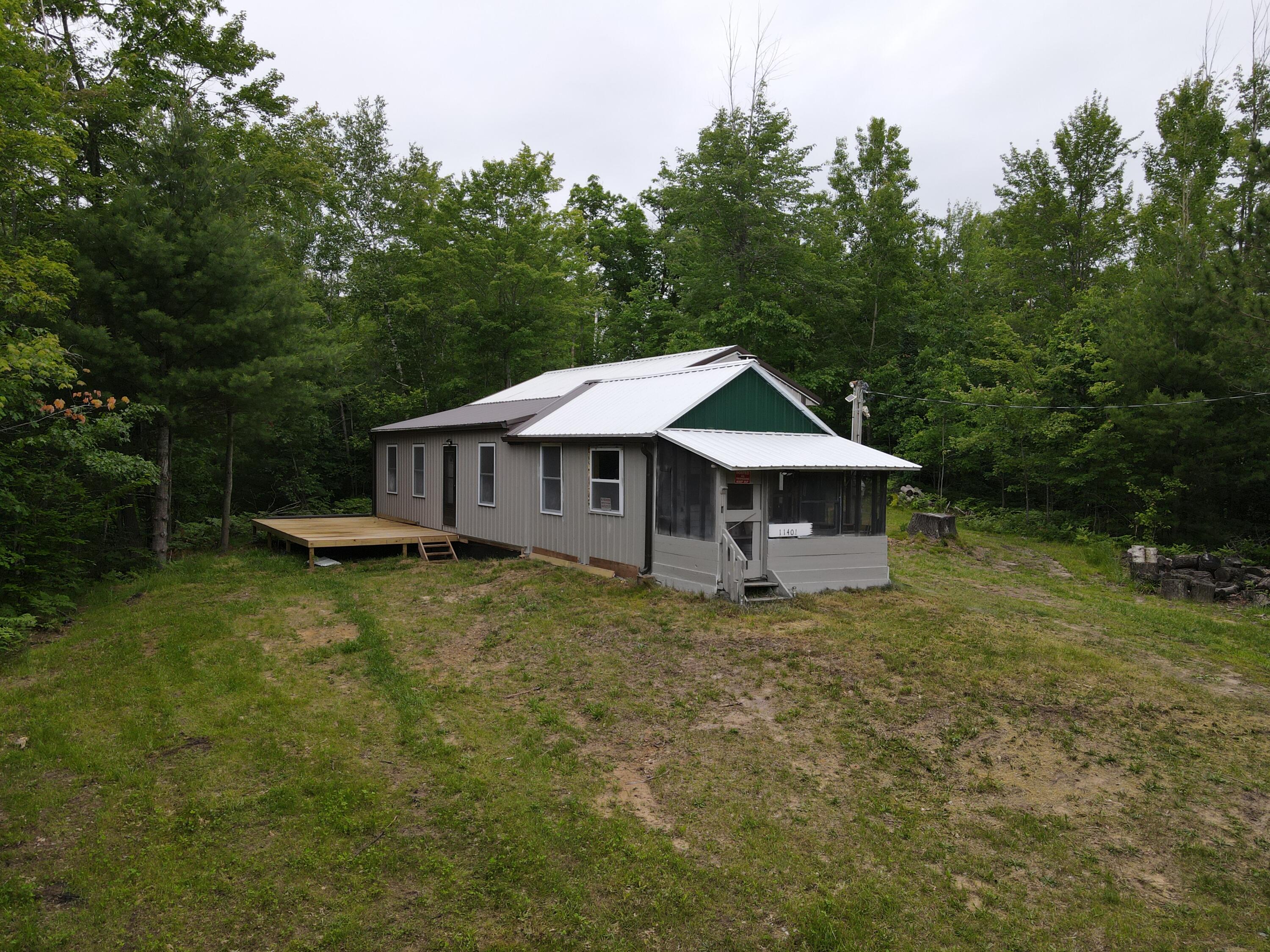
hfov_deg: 71.6
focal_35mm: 24
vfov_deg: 56.8
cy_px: 476
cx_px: 635
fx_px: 881
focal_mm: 4.5
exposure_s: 1/80
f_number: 2.8
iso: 110
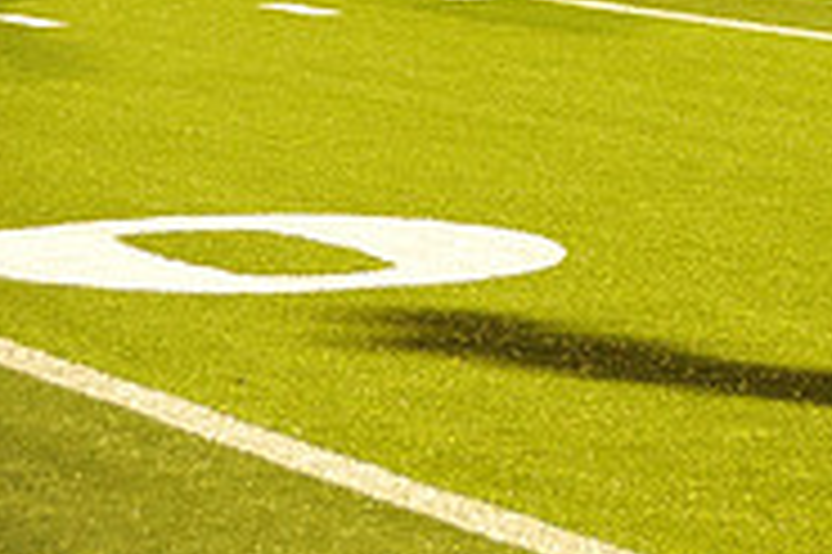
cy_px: -203
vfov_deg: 4.2
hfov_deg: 6.2
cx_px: 1291
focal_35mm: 329
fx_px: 7597
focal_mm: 105
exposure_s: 1/60
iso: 2500
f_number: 6.3
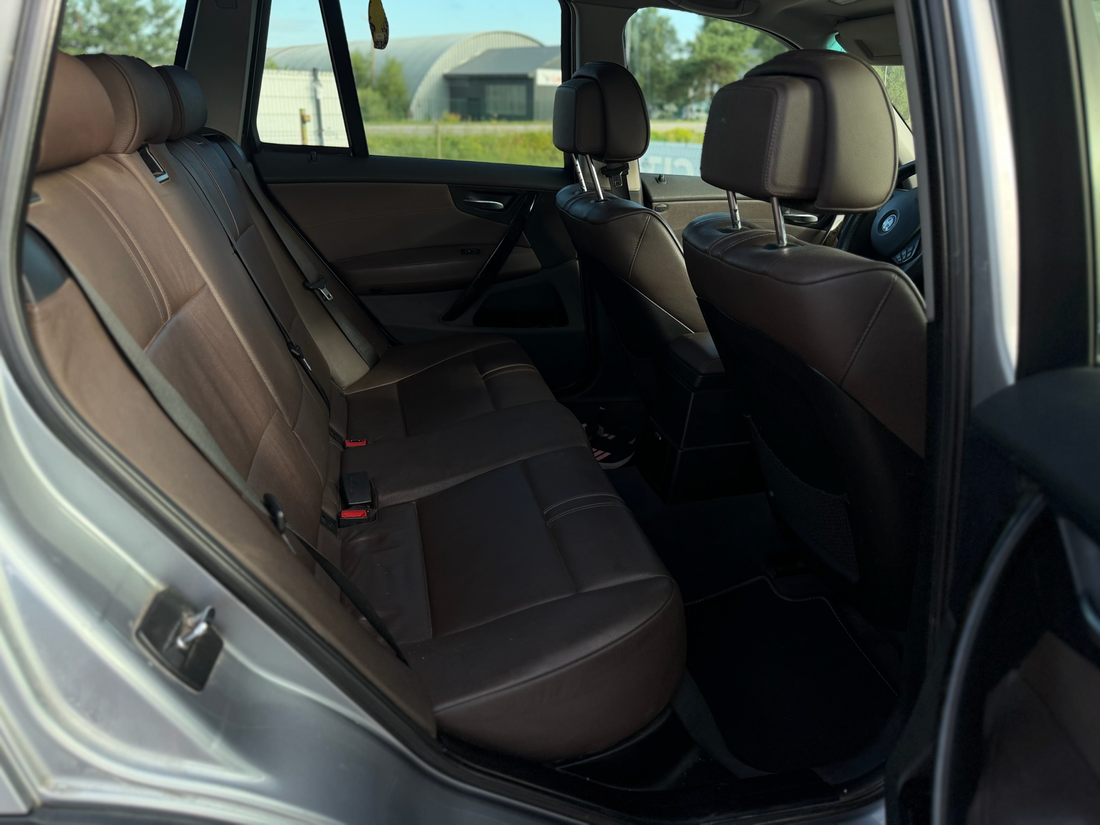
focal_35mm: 24
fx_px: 763
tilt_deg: -23.4
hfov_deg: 71.6
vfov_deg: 56.8
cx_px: 550
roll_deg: -2.1
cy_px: 412
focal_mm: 6.76
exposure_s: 1/372
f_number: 1.78
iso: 100
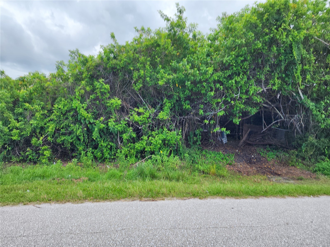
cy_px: 124
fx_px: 219
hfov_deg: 73.9
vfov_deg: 58.9
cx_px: 165
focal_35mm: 23
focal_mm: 6.4
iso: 12
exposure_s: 1/444
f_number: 1.8
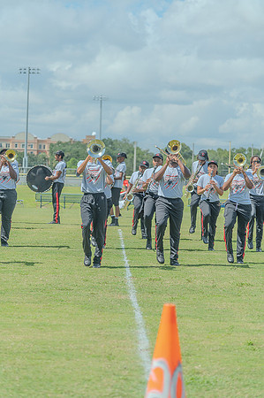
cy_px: 199
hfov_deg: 11.4
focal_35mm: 120
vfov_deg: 17.1
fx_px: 1323
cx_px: 132
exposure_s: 1/320
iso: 100
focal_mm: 120
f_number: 4
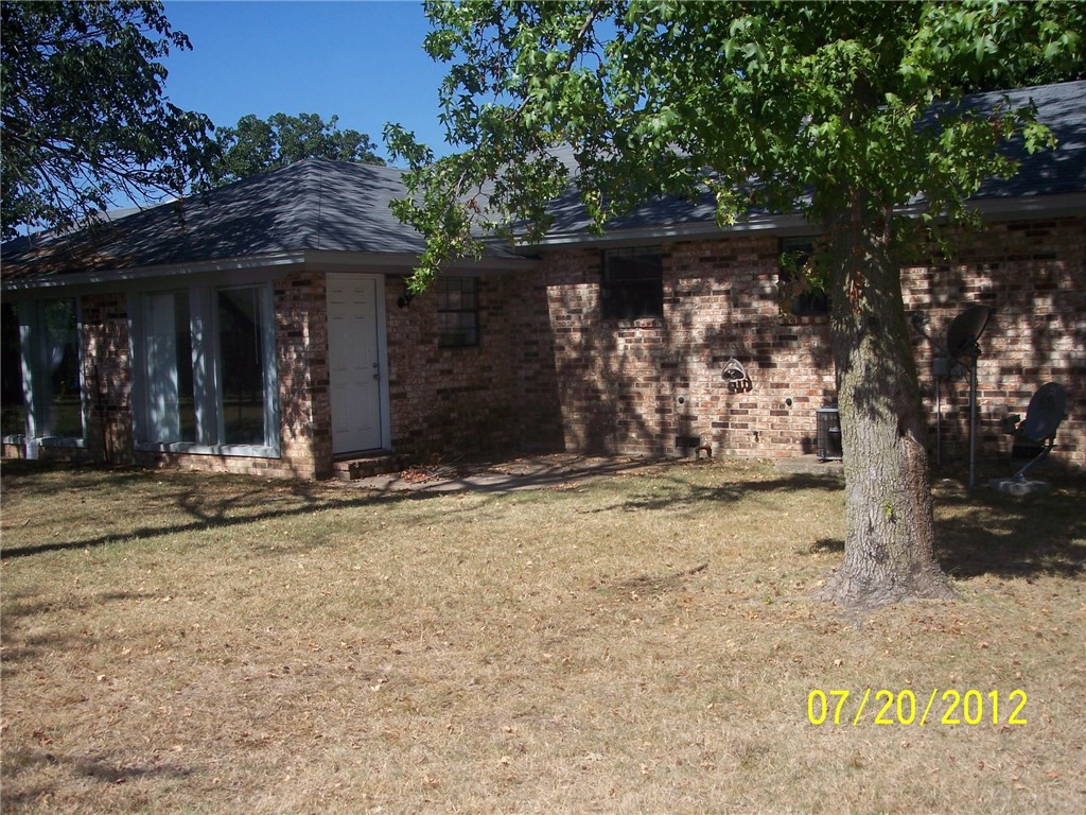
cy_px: 408
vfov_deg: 36.8
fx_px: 1224
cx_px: 543
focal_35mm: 39
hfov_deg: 47.9
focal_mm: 8
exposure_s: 1/1000
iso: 100
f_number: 4
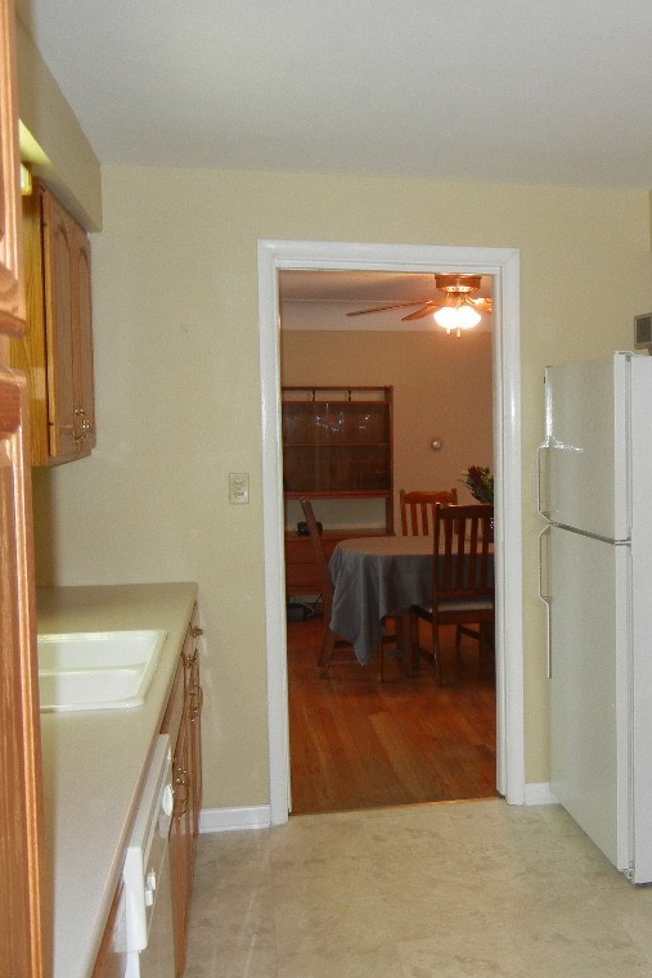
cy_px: 487
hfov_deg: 31.2
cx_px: 500
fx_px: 1141
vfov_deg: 46.4
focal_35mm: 42
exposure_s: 1/30
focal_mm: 5.4
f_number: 3.5
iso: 200
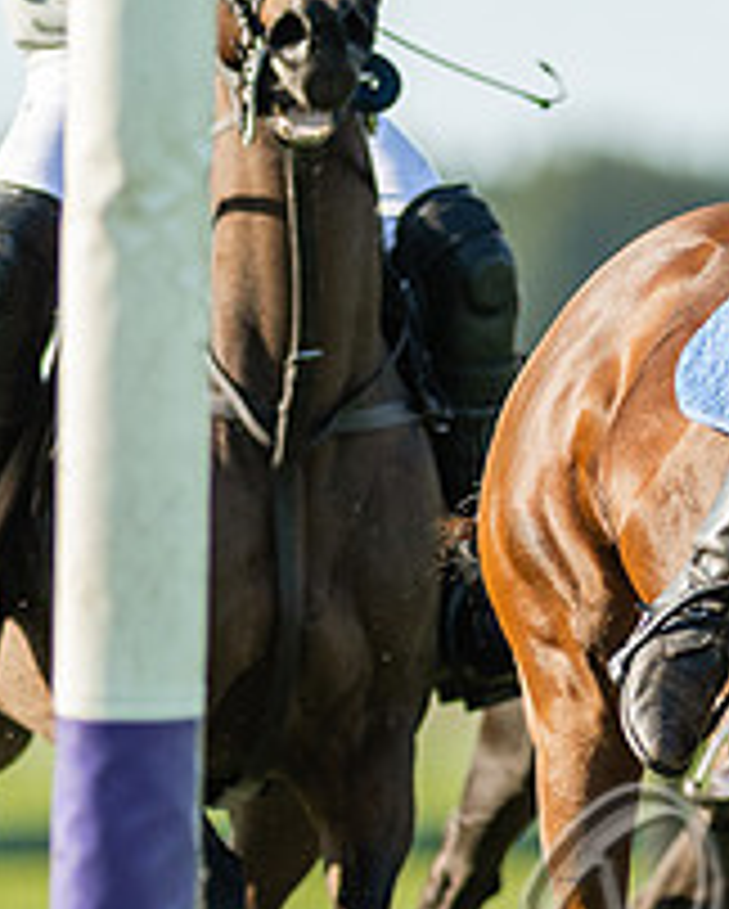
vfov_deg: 1.4
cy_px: 502
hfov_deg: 1.1
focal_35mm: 1380
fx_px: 37162
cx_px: 1197
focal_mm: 300
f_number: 3.2
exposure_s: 1/2000
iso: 320
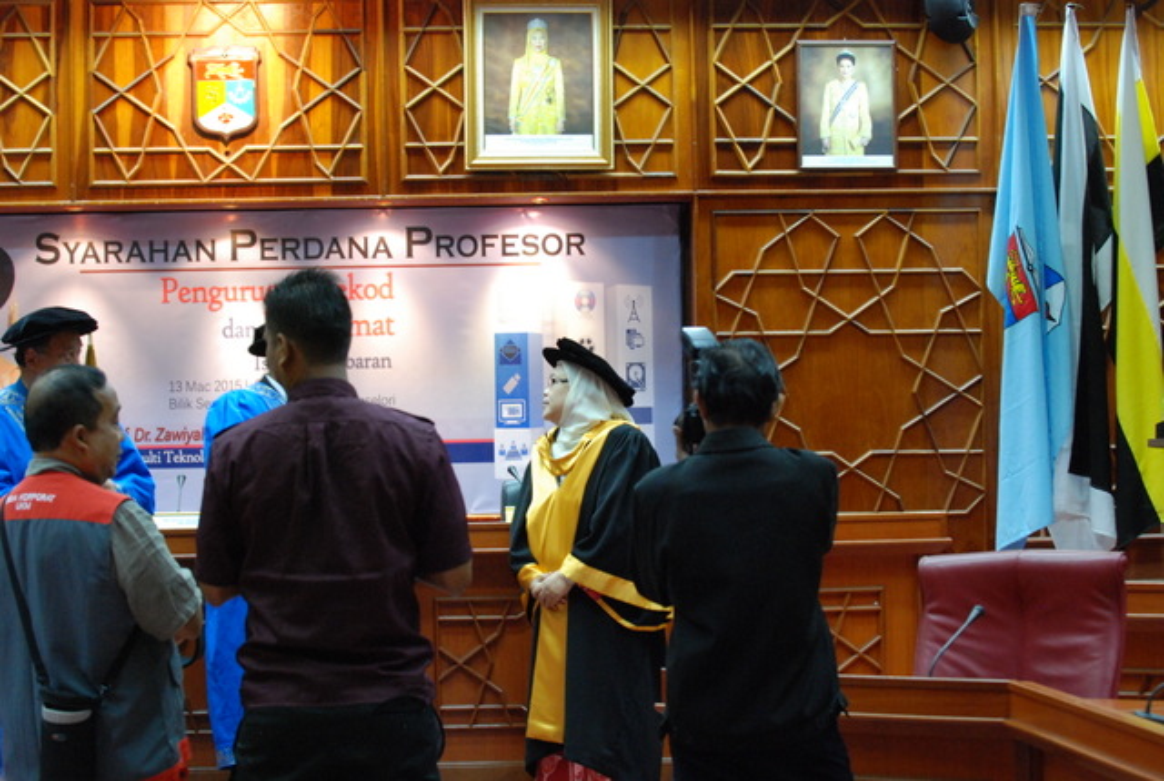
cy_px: 390
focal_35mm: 105
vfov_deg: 13.1
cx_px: 582
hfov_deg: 19.4
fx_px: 3400
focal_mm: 70
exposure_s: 1/20
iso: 1250
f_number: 4.5
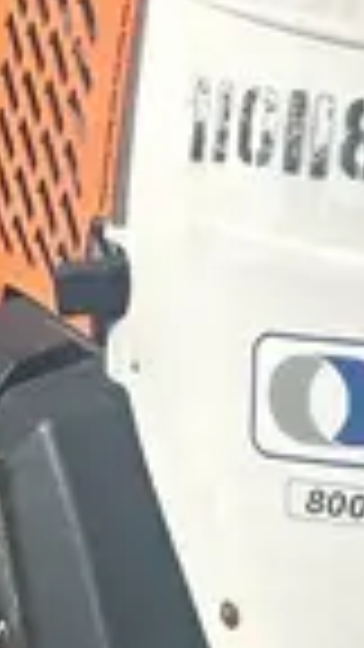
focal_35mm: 144
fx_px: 2471
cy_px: 29
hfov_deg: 8.2
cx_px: 598
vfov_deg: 14.7
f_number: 1.5
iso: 50
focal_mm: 5.7
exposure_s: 1/6579
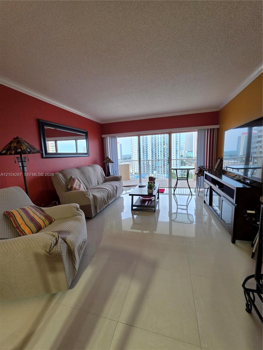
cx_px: 132
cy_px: 175
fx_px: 132
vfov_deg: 106.2
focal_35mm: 13
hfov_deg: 89.9
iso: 160
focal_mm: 2.2
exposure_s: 1/60
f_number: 1.9
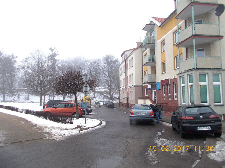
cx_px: 112
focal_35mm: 26
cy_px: 84
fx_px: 169
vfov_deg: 53.1
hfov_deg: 67.3
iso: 80
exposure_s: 1/100
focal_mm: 4.6
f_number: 8
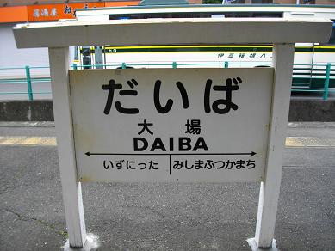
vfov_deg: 44.2
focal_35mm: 32
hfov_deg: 56.8
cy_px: 126
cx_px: 168
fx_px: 310
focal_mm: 5.7
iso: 100
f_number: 2.9
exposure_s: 1/500
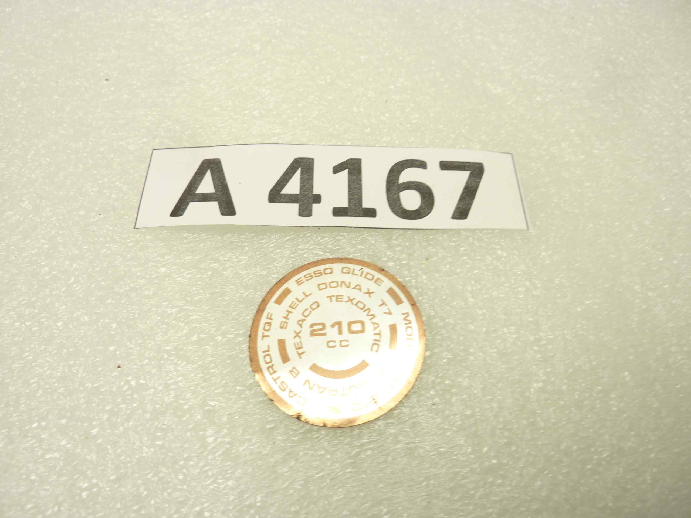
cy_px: 259
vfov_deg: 54.9
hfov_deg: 69.4
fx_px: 499
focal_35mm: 25
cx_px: 346
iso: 80
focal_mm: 4.1
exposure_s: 1/15
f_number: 3.3
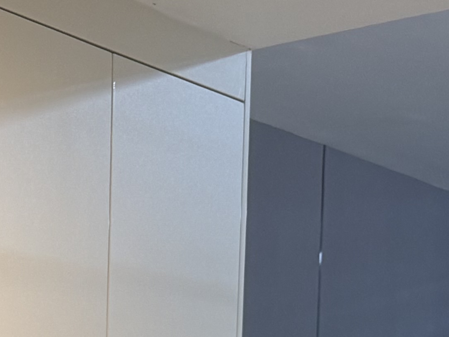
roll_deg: +1.0
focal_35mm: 126
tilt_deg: -10.0
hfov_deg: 14.8
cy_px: 831
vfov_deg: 10.1
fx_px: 1634
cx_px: -161
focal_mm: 6.76
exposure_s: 1/50
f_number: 1.78
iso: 125
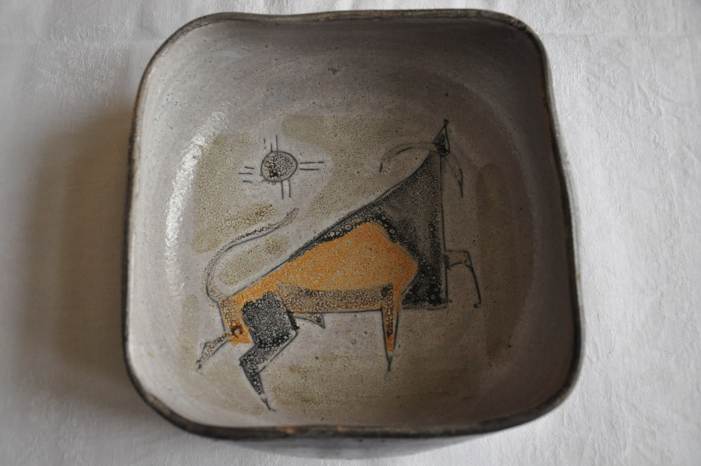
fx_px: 613
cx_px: 350
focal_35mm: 32
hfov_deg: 59.6
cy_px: 233
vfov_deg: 41.6
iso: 1600
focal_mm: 21
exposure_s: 1/30
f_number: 3.8
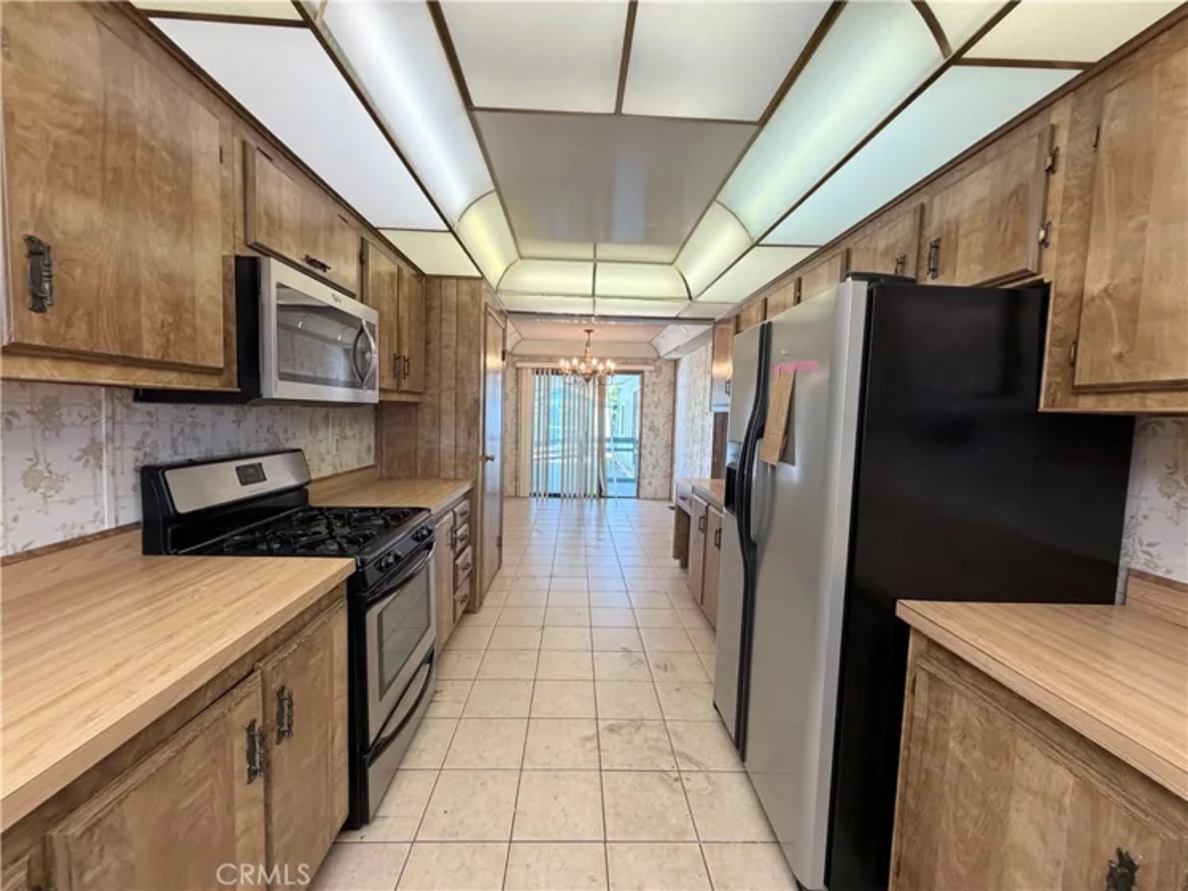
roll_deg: -0.5
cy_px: 446
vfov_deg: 85.7
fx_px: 480
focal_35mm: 14
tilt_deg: -2.7
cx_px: 594
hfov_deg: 102.1
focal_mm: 2.22
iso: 250
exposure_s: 1/120
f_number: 2.2
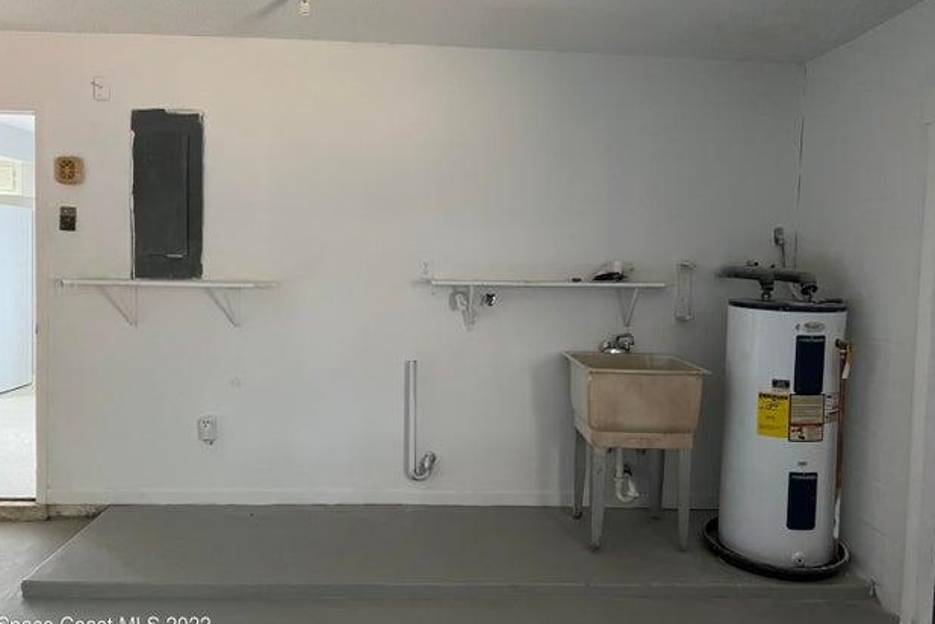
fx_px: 727
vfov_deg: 46.4
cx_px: 478
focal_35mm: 28
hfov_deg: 65.5
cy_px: 295
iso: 500
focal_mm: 5.7
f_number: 1.5
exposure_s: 1/56
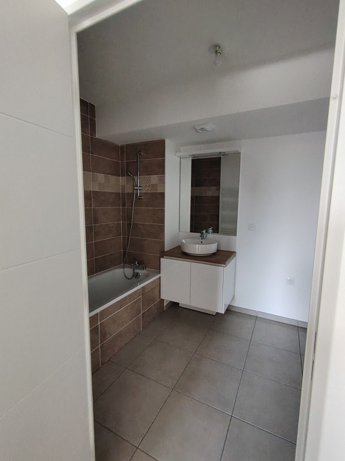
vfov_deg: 91.0
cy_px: 230
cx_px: 172
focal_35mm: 17
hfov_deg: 74.7
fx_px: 226
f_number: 2.2
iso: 770
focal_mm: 1.43
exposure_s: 1/33.3
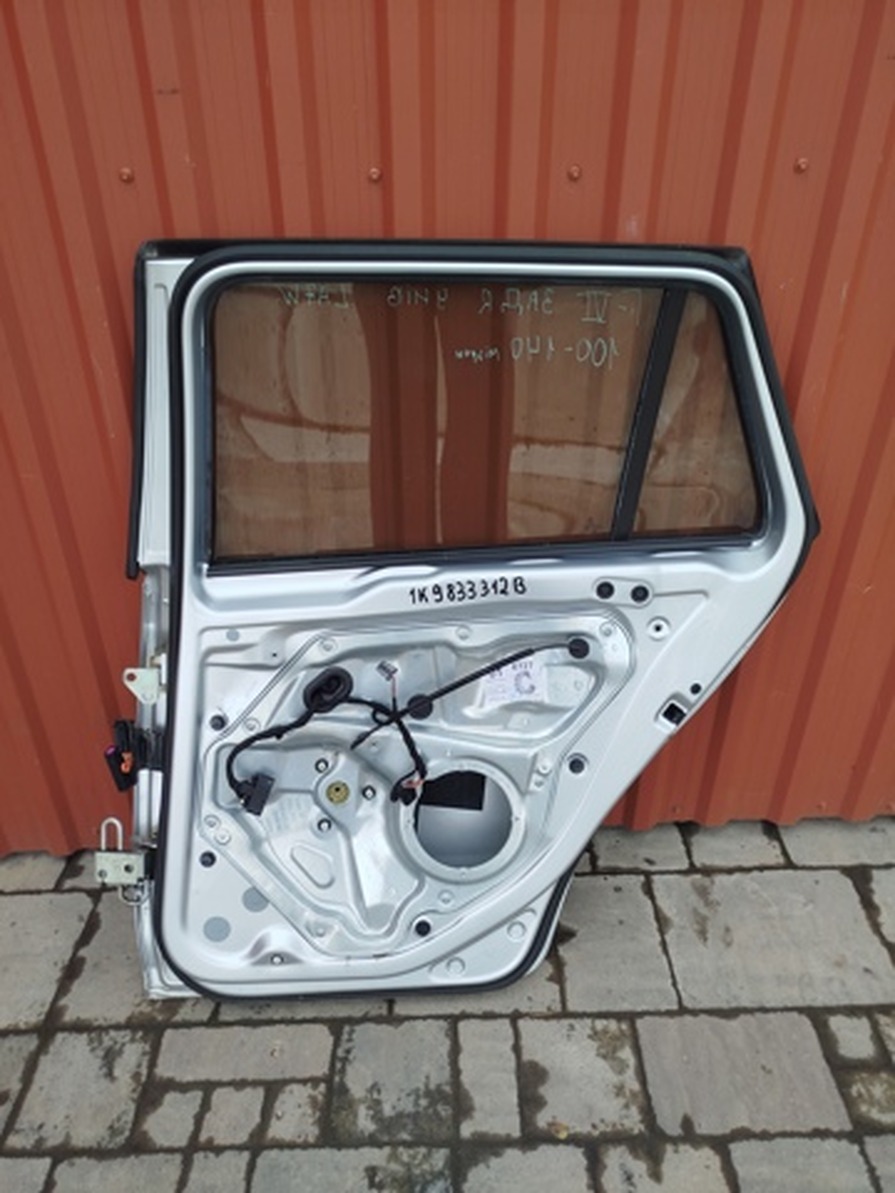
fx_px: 827
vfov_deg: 71.6
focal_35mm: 24
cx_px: 448
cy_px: 596
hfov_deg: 56.8
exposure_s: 1/194
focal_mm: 5.31
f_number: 1.7
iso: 50
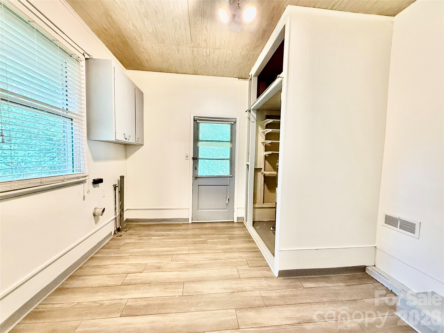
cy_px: 166
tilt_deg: -2.0
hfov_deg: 102.1
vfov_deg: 85.7
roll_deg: -1.5
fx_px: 180
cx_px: 222
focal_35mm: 14
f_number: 2.2
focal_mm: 2.22
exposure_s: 1/60
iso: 400
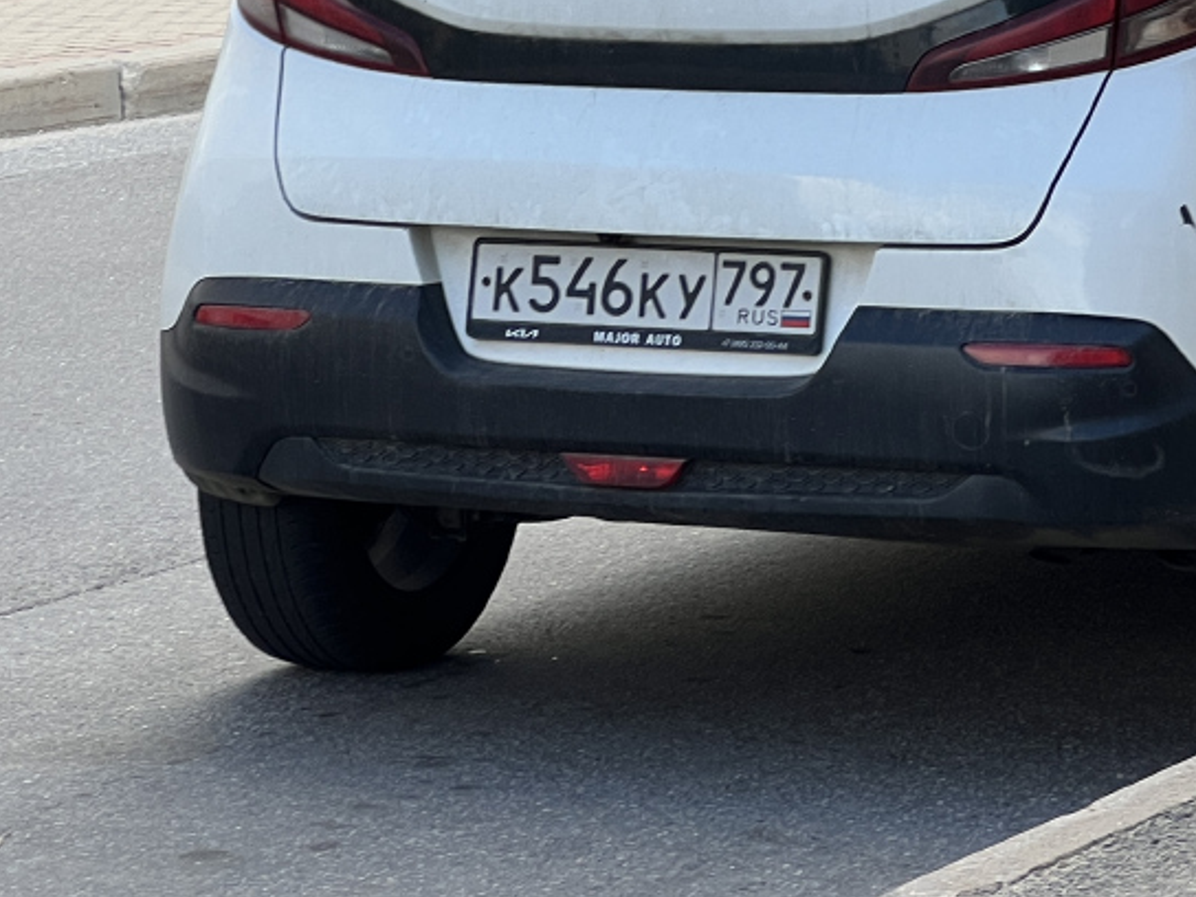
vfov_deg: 8.0
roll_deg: +1.4
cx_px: 1016
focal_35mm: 184
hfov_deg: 10.7
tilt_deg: -0.9
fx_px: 6357
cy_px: -102
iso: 32
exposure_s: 1/106
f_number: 2.8
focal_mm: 9
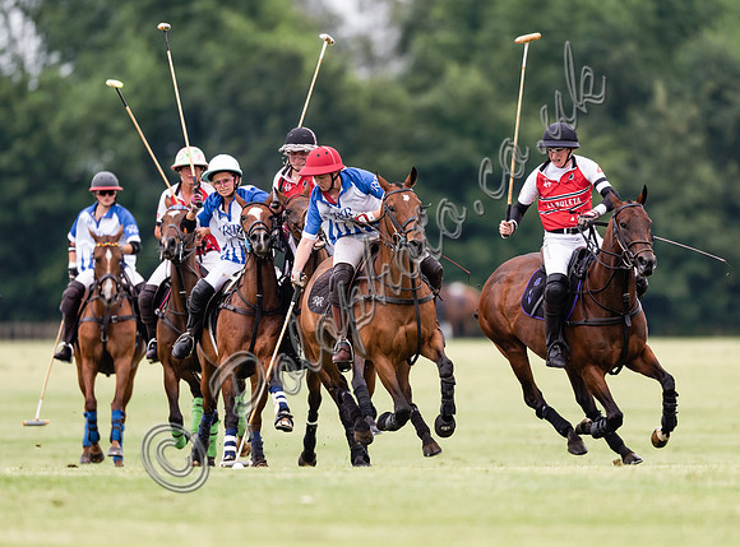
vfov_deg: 2.4
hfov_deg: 3.2
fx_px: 13090
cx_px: 349
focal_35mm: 615
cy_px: 298
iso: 1000
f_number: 4
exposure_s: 1/1000
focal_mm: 500
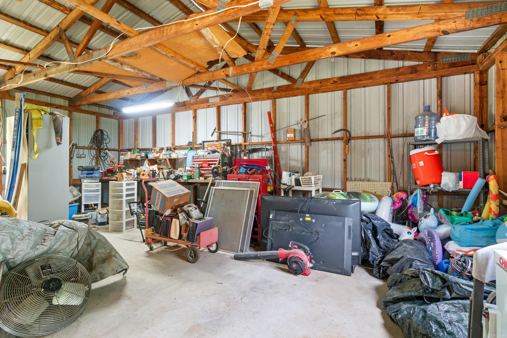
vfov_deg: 72.0
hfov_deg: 95.0
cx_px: 254
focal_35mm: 16
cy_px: 169
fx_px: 232
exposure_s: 3.2
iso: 250
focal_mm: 11
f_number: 9
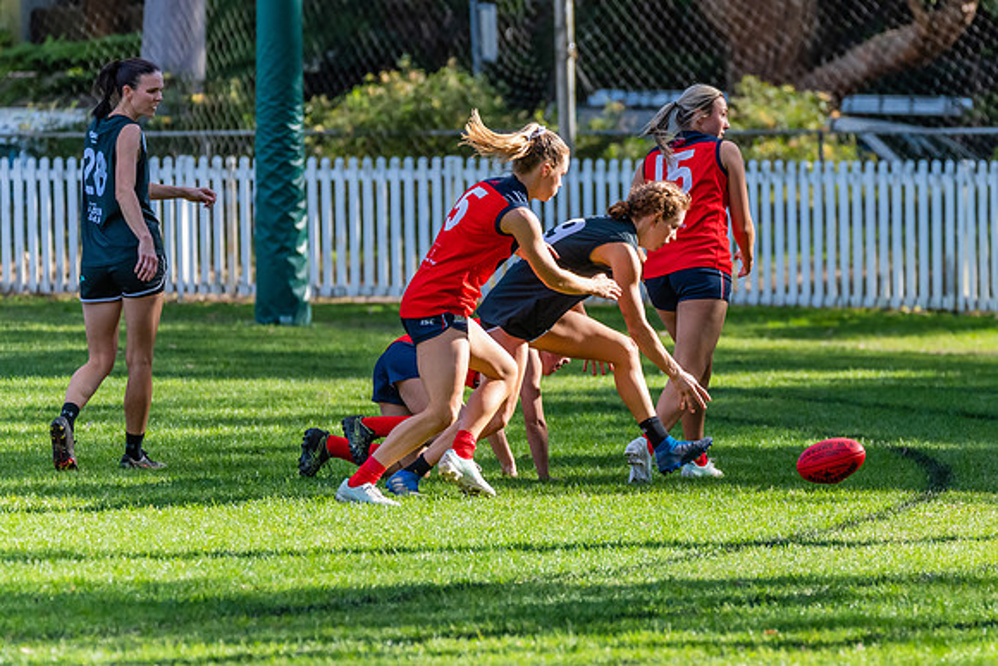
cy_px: 370
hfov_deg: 5.4
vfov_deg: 3.6
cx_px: 620
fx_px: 10566
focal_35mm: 381
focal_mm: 280
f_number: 5.6
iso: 1400
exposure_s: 1/1600
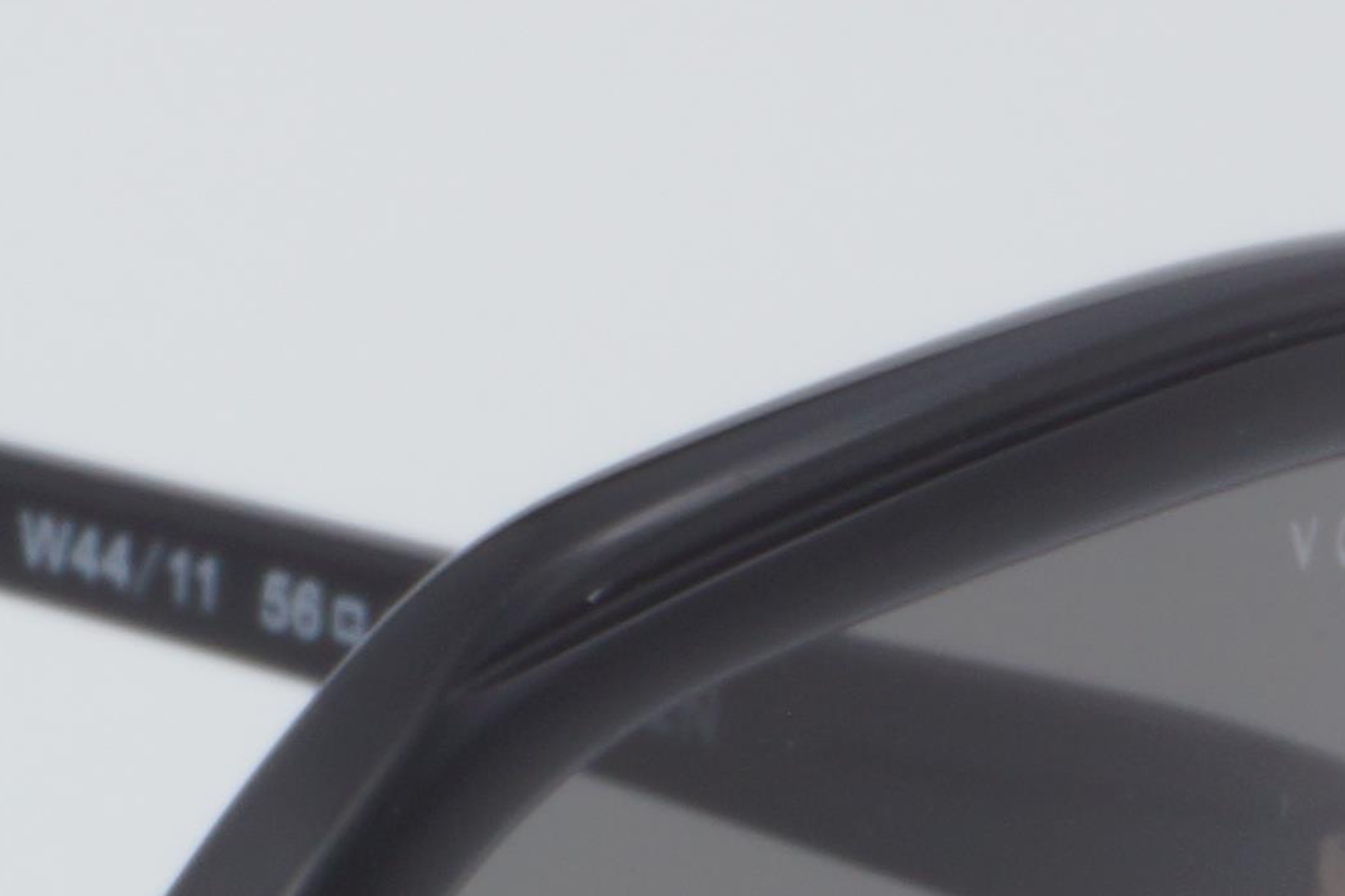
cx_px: -1767
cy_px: 1877
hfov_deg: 4.8
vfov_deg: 3.2
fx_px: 15800
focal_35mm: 423
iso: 100
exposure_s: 1/4
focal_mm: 50
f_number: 32
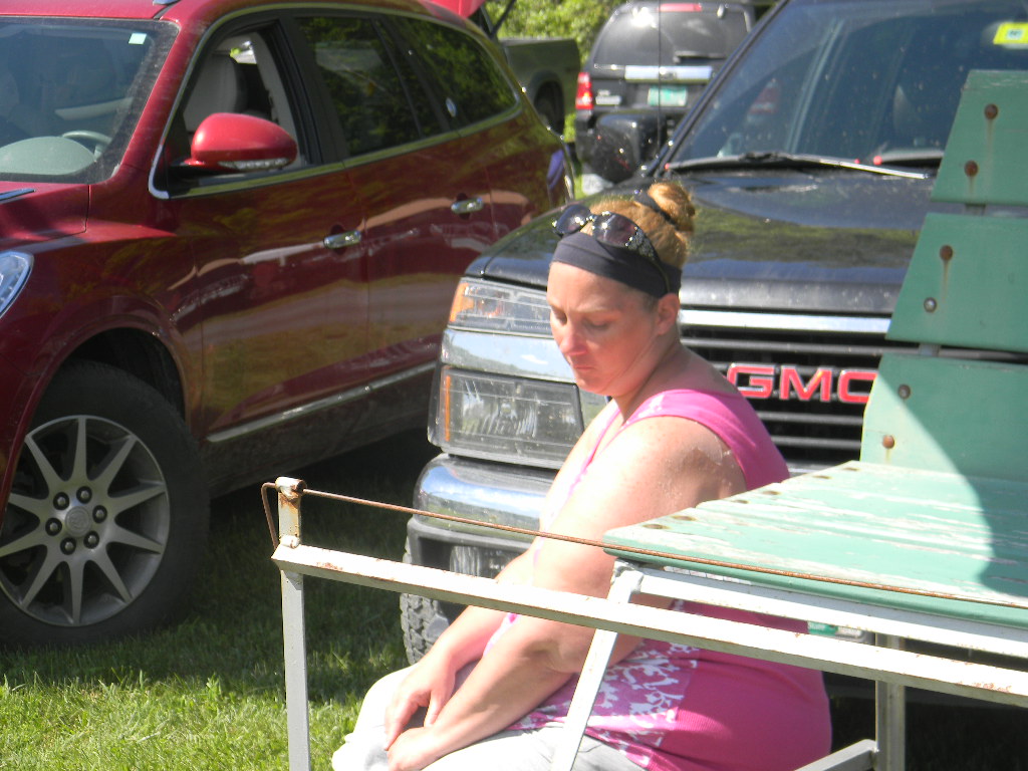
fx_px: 2465
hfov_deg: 23.6
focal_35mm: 83
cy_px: 386
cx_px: 514
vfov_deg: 17.8
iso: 80
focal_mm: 15.1
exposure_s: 1/268
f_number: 4.5
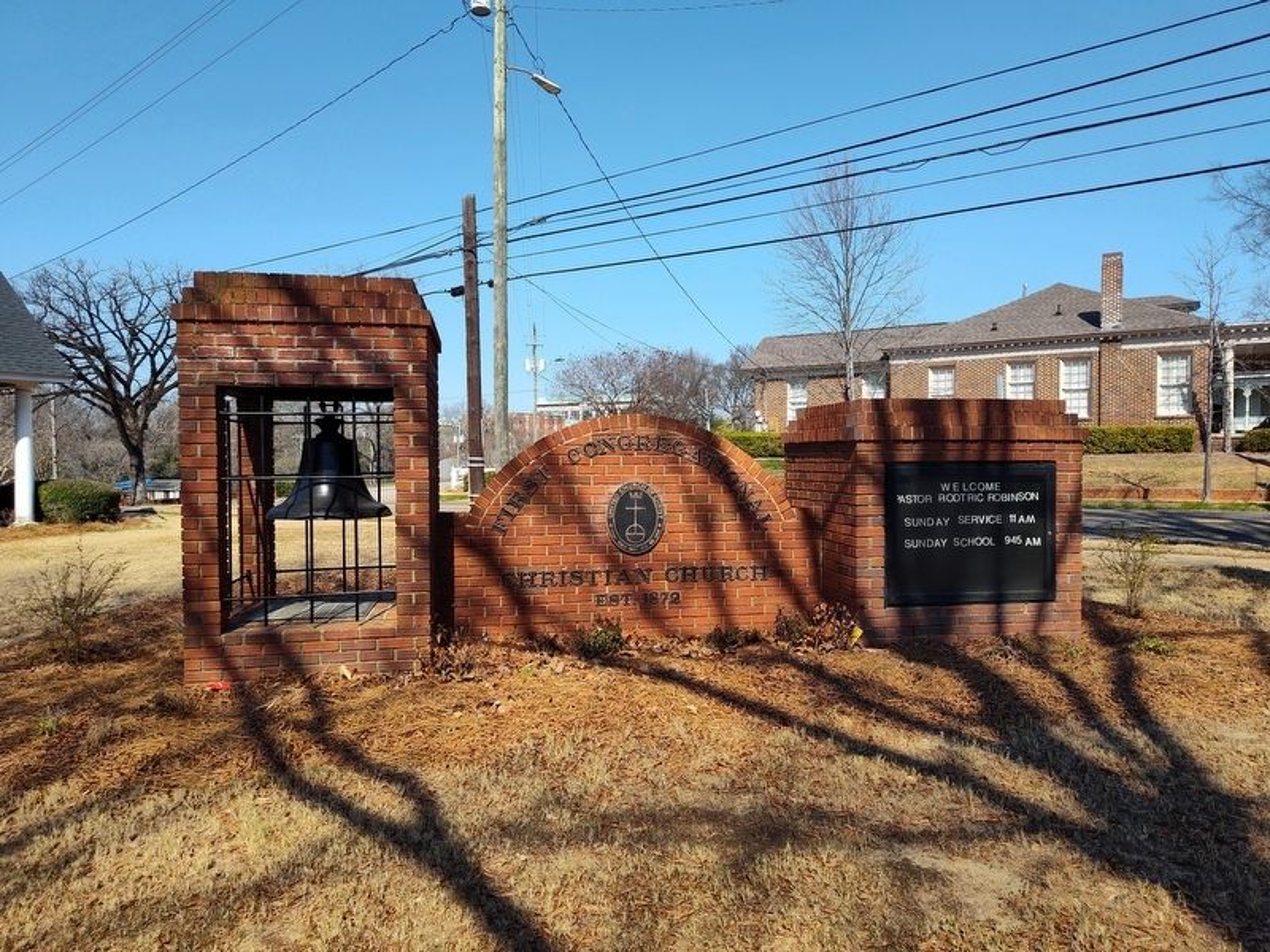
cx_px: 635
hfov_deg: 73.9
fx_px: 844
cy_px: 476
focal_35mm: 23
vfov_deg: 58.9
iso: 100
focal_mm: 5.56
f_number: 1.8
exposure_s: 1/1122
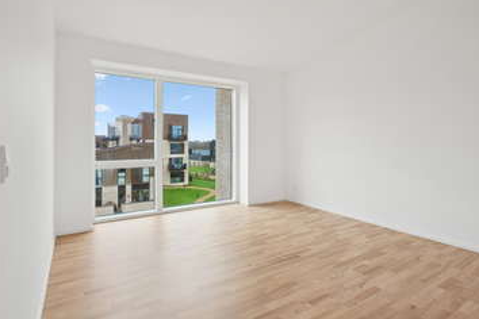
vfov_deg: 62.8
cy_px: 142
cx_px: 249
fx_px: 261
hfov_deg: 85.1
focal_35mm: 20
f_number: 7.1
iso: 400
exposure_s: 1/30
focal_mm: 16.5
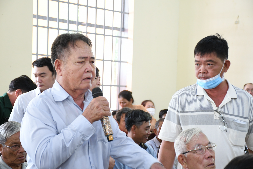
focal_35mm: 90
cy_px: 84
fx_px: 632
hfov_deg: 22.6
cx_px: 126
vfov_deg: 15.2
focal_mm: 60
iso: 1250
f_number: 5
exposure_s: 1/40
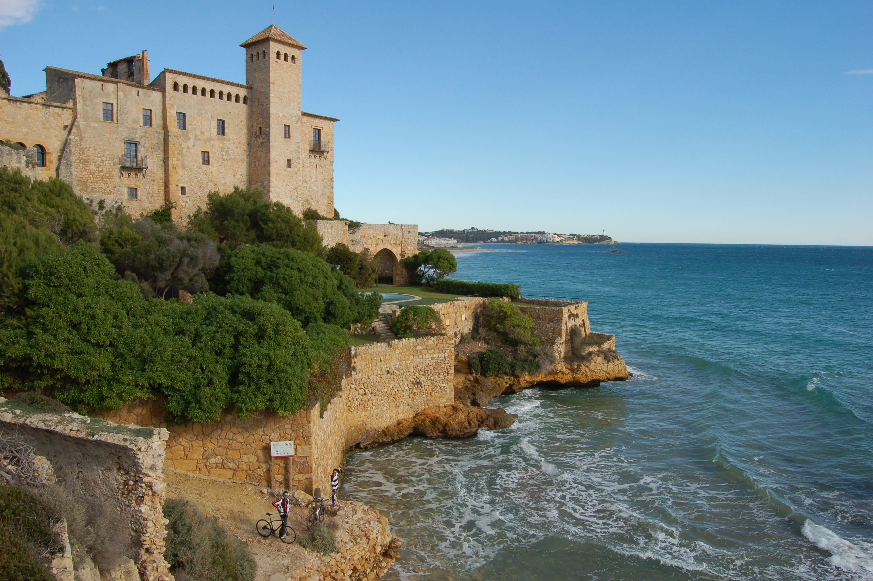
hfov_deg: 67.4
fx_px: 654
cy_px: 290
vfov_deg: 47.8
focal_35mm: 27
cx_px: 436
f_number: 10
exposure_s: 1/400
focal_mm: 18
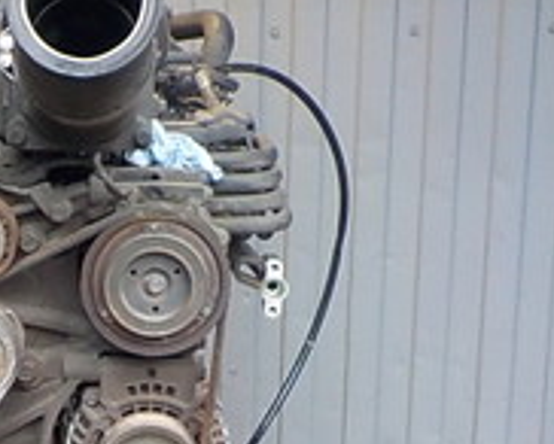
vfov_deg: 14.8
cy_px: 401
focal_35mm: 103
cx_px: -100
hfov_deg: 17.8
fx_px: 1691
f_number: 3.3
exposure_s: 1/30
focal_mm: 4.1
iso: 200
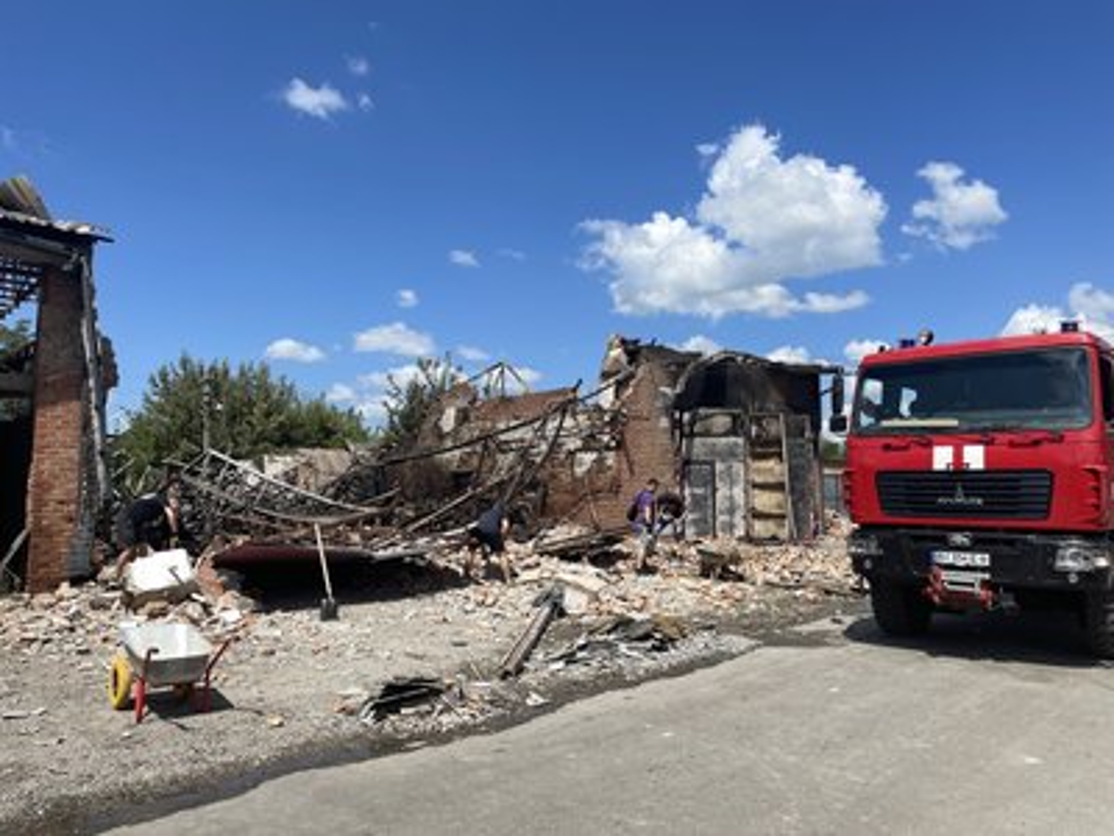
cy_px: 418
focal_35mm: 26
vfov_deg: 53.1
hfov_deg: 67.3
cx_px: 557
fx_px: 837
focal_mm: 4.2
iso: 32
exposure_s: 1/4651
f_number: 1.6
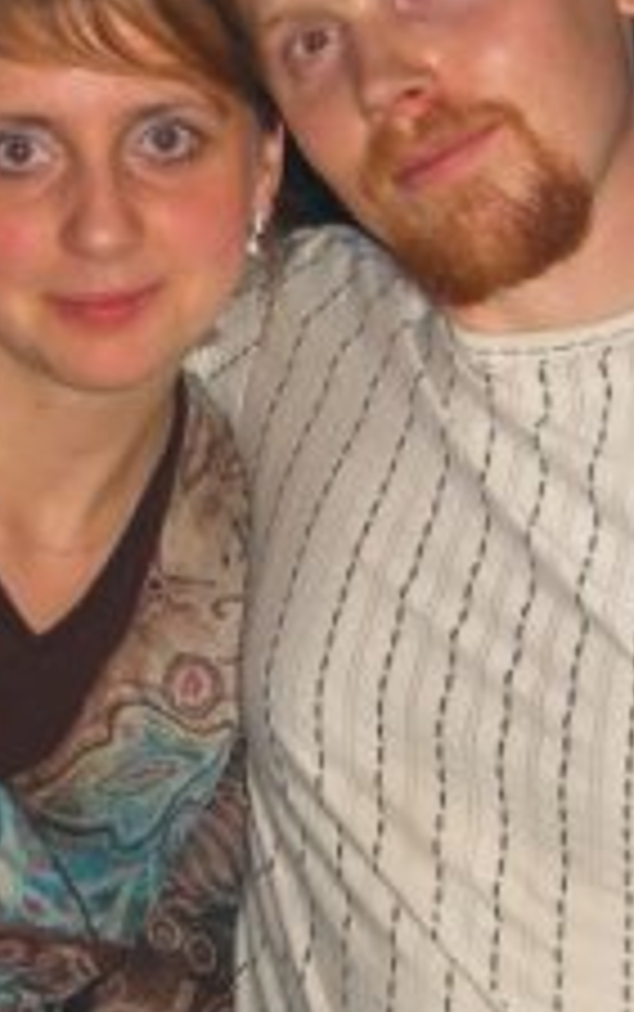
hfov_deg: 10.1
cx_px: 270
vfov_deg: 16.1
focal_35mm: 130
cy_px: 495
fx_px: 3587
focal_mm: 9.5
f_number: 3.1
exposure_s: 1/60
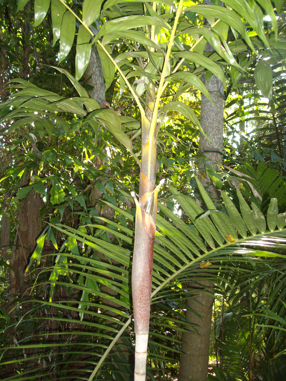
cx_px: 143
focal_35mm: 36
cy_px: 190
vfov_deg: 51.4
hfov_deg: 39.7
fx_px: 397
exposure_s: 1/50
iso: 238
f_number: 2.7
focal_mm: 6
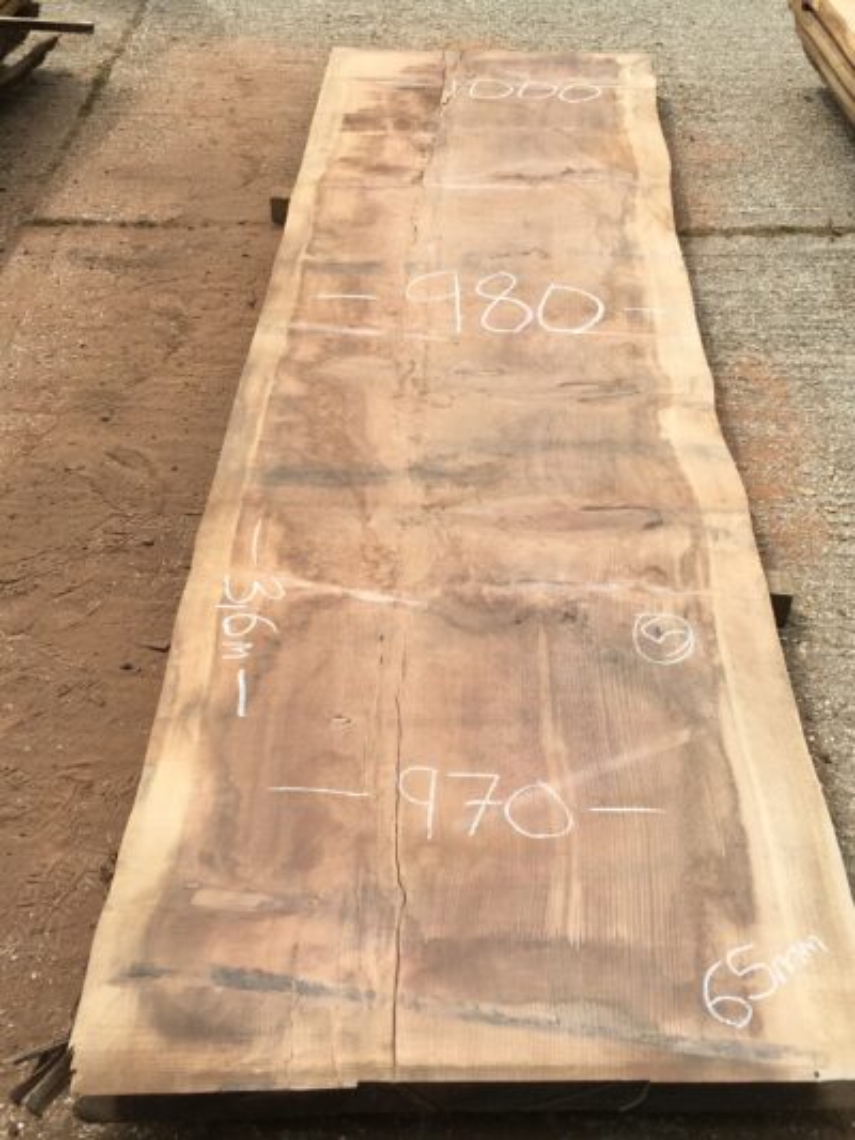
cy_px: 570
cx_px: 428
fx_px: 955
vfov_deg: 61.6
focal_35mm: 29
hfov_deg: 48.2
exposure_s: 1/1451
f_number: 2.2
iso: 25
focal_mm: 4.15
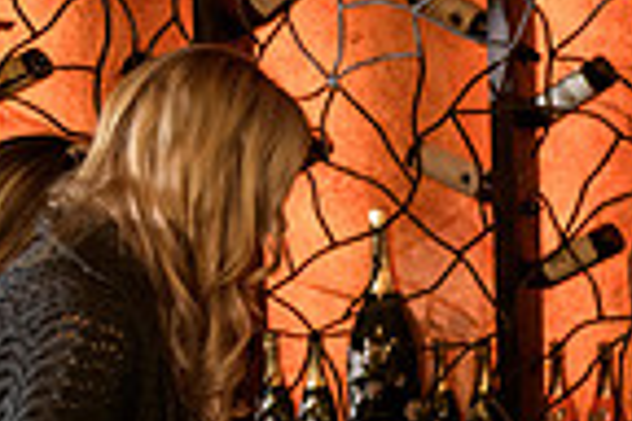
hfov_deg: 17.4
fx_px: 1703
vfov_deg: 14.1
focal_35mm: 97
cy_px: 309
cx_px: 1115
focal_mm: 24
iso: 1600
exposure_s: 1/125
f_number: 3.2
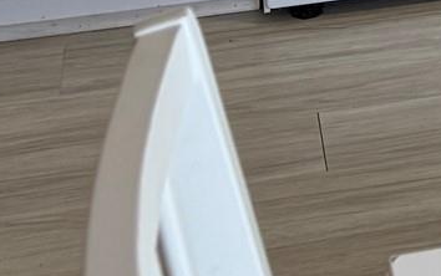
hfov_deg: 12.6
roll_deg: -2.5
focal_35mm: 147
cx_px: 857
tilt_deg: -8.9
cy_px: -608
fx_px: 1768
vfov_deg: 7.6
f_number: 1.78
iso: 160
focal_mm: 6.76
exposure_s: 1/120
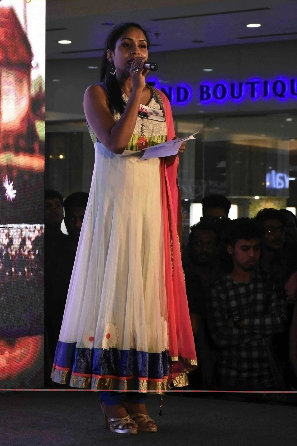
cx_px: 143
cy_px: 223
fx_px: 1374
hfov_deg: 12.3
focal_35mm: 111
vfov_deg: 18.4
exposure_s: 1/320
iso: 4000
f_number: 7.1
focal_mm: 70
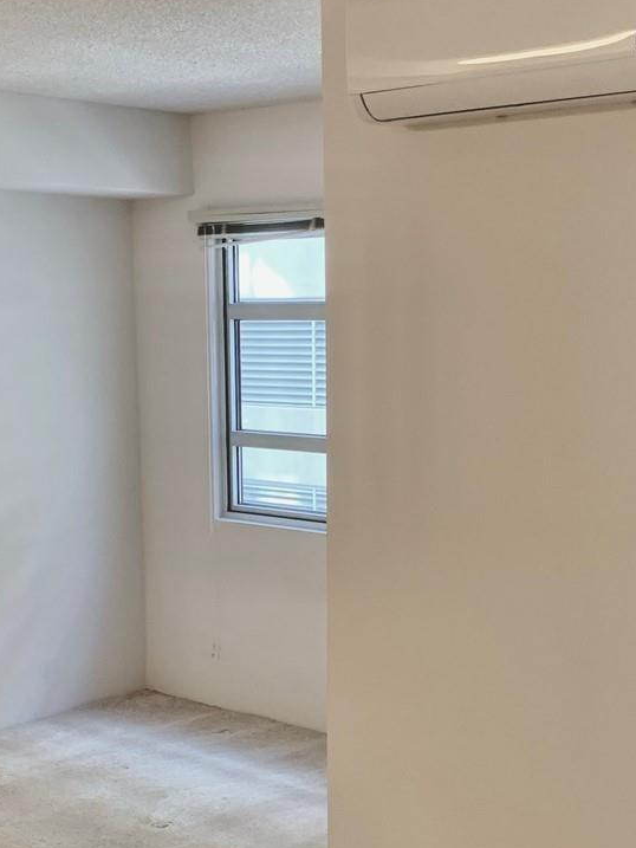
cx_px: 297
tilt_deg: -14.2
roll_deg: +0.0
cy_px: 636
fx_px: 1420
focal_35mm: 58
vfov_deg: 32.6
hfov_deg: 25.2
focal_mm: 4.25
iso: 125
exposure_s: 1/60
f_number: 1.8
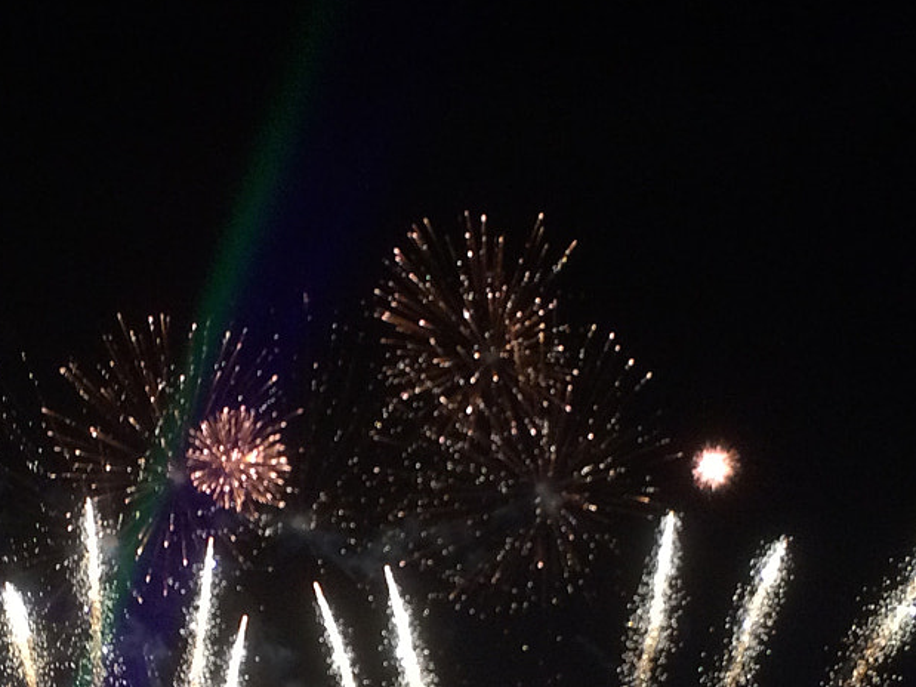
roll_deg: -0.7
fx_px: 1984
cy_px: 700
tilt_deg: +9.3
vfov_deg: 19.0
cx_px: 334
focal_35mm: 75
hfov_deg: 25.9
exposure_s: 1/33
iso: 80
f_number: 2.2
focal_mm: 4.15
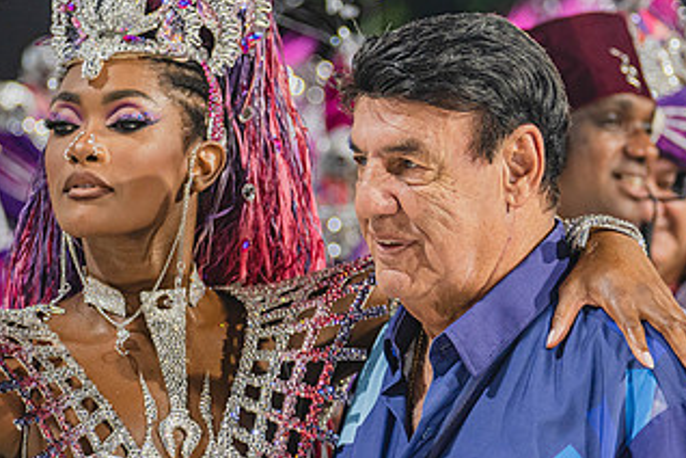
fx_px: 4687
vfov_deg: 5.6
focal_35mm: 246
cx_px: 343
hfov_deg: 8.4
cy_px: 169
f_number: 5
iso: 2500
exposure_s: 1/160
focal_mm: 135
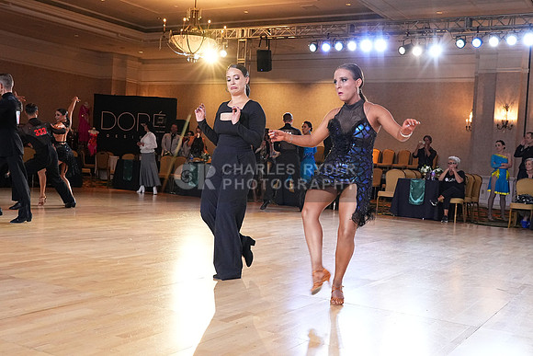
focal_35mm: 42
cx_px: 266
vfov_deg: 31.9
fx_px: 622
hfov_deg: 46.4
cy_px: 178
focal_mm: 28
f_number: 6.3
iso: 5000
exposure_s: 1/200
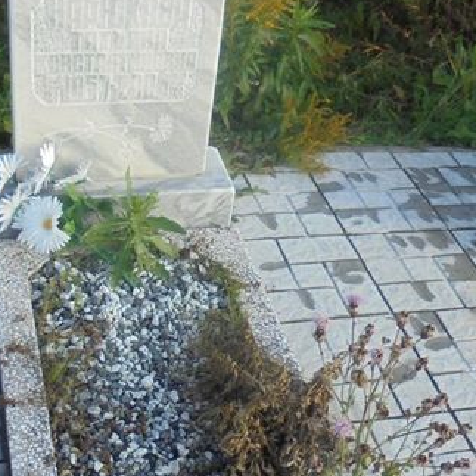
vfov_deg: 30.0
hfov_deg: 30.0
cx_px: 193
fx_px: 887
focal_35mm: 57
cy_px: 234
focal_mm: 4.6
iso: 100
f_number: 3.5
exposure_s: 1/250
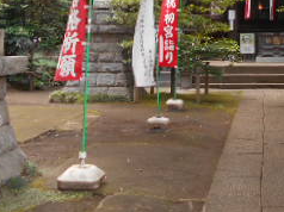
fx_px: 574
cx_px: 249
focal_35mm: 70
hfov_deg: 26.9
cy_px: -52
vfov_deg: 19.6
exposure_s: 1/30
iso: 80
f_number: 3.2
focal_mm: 4.6
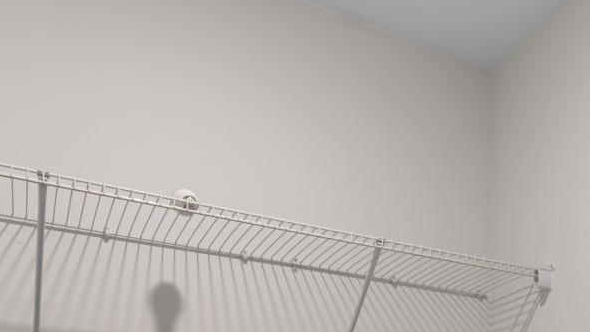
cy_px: 490
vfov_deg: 21.9
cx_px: 481
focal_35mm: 46
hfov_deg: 42.4
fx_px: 720
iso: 100
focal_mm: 11
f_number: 4.8
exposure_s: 1/5
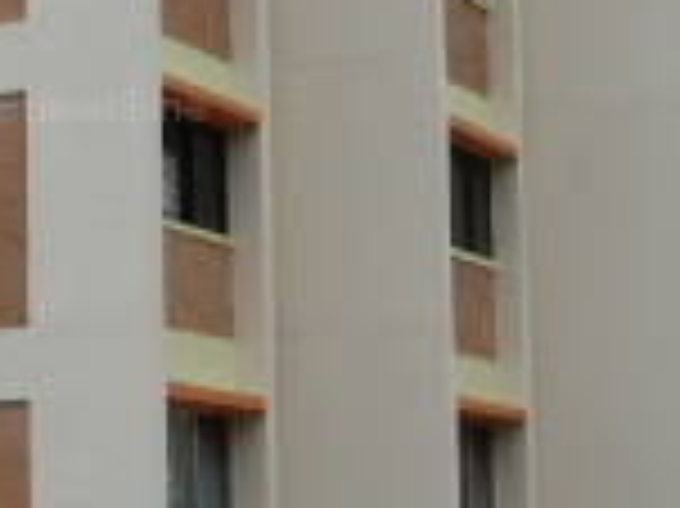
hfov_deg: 14.3
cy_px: 112
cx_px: 284
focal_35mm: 138
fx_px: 2709
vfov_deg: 10.7
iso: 80
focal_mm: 6.3
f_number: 2.8
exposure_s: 1/350
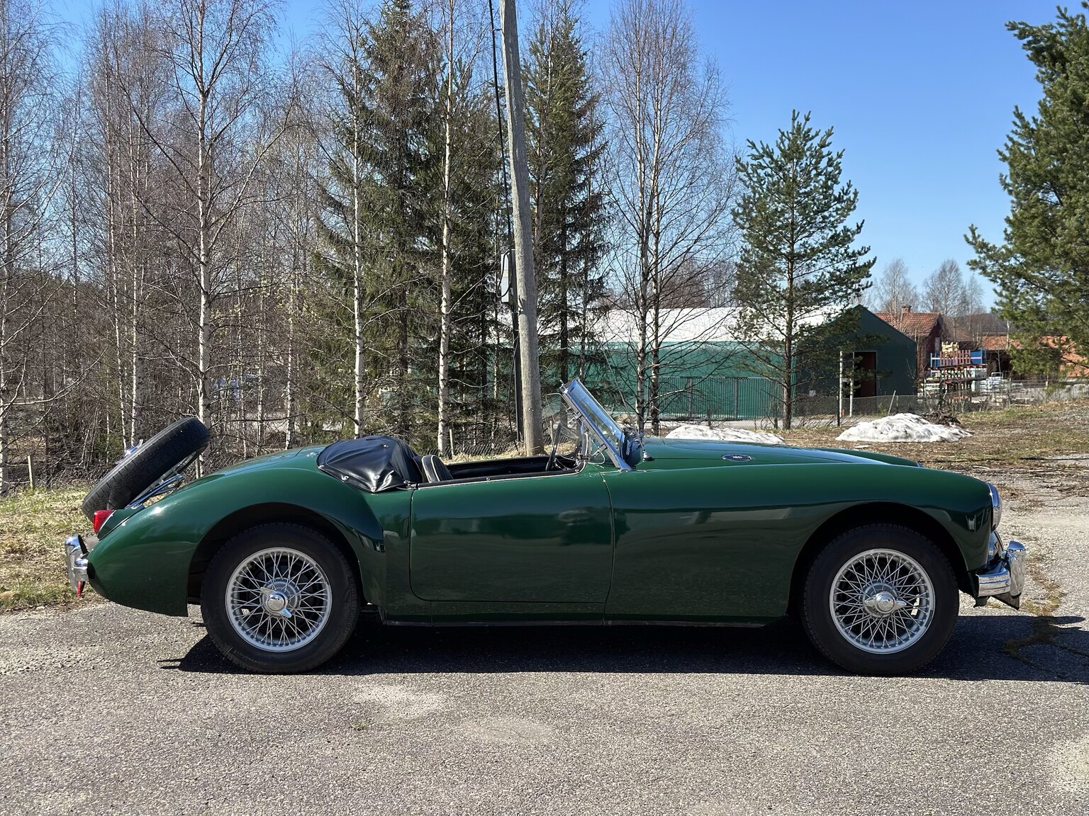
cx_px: 544
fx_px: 1510
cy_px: 408
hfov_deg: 39.7
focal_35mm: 48
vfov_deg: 30.3
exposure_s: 1/2890
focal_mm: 6.86
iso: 80
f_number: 1.78
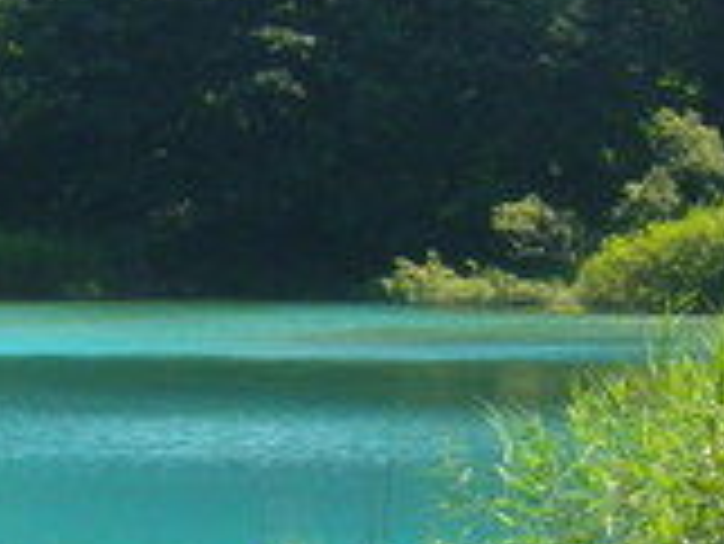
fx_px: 3600
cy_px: 115
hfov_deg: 10.7
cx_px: -591
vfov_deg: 8.6
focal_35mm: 172
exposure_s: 1/200
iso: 64
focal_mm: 6.1
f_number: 4.6
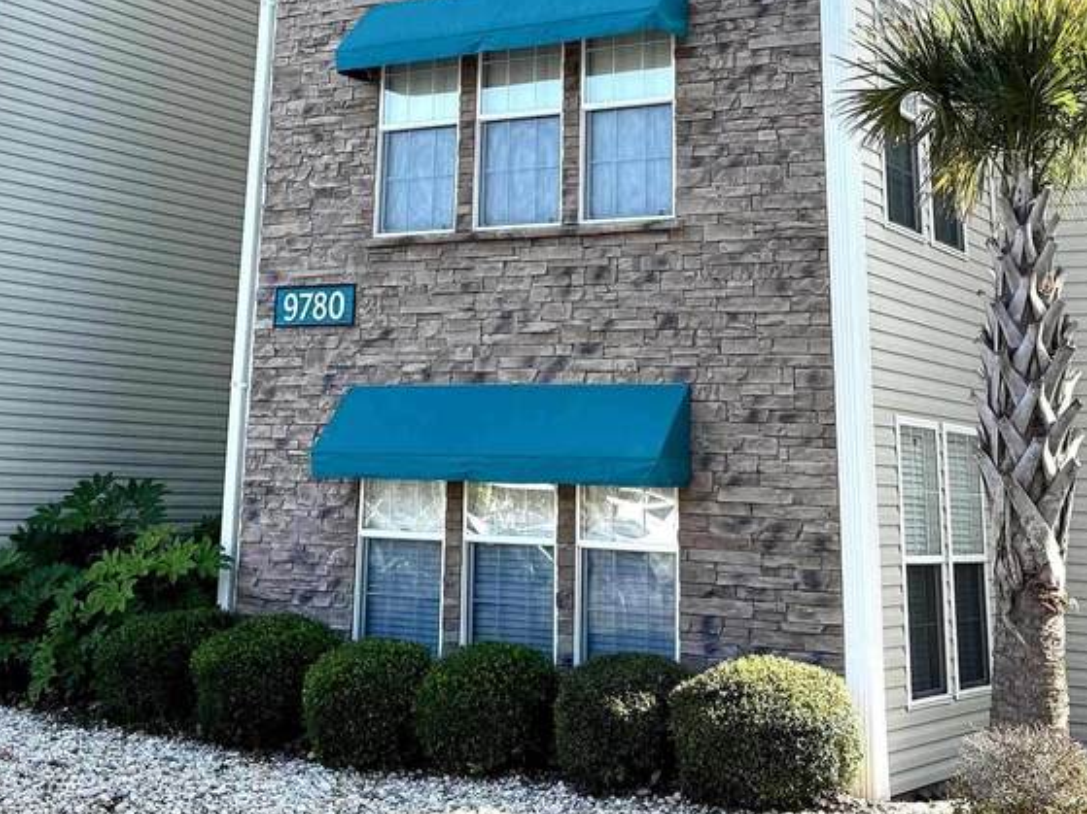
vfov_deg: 24.8
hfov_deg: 34.9
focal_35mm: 55
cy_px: -72
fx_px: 1727
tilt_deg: +18.5
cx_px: 447
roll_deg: -2.7
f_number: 1.78
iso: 80
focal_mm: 6.76
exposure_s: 1/2174
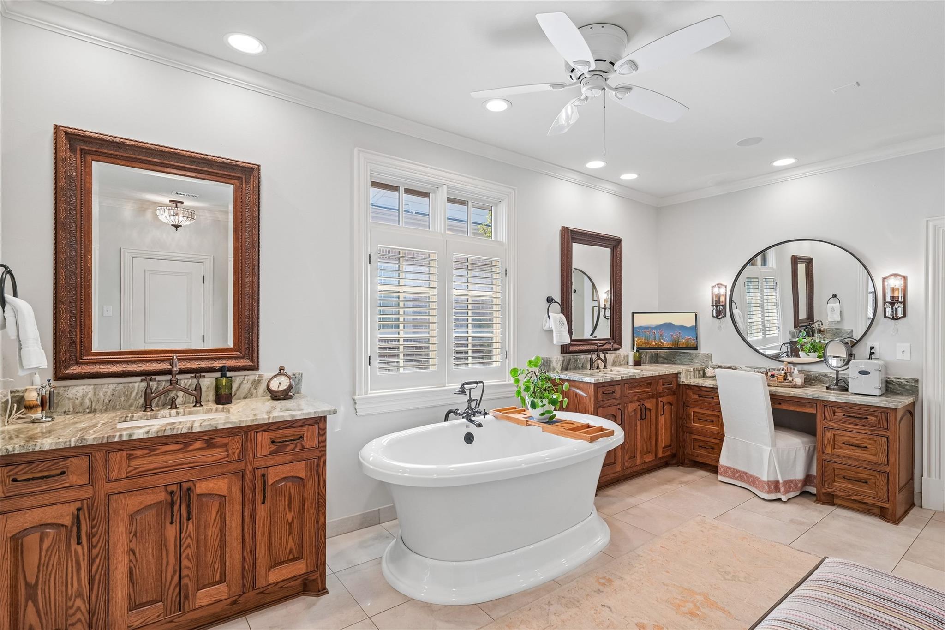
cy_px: 315
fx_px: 433
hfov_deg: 95.0
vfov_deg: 72.0
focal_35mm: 16
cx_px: 472
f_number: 8
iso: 400
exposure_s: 1/100
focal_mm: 16.5
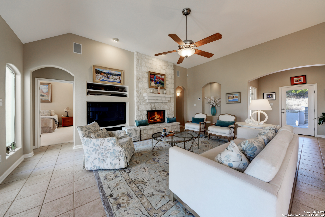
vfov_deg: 90.0
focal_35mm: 12
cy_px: 108
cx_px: 162
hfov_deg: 112.6
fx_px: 108
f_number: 13
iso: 400
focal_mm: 12
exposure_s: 1/8
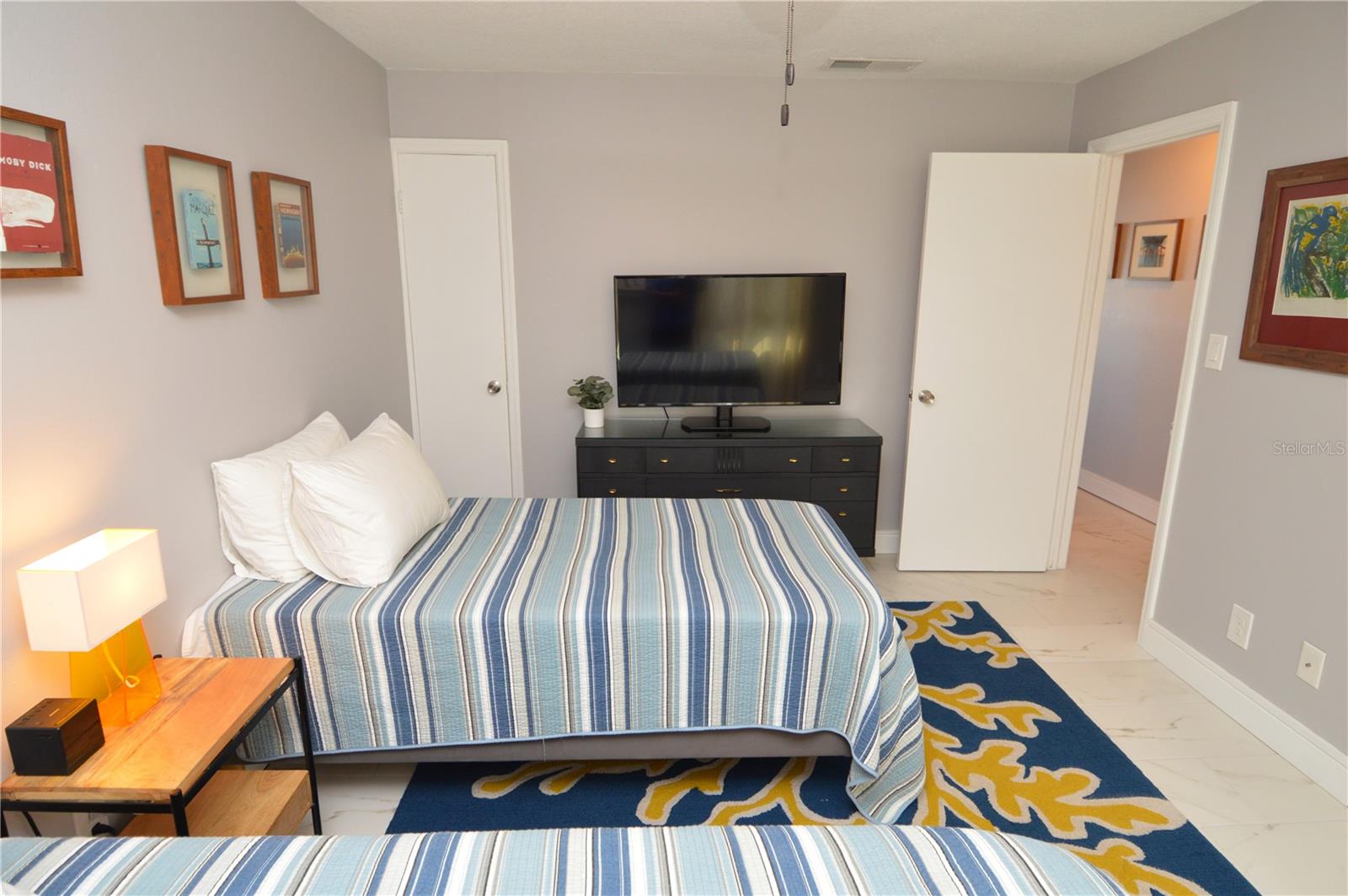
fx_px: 673
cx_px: 674
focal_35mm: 18
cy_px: 448
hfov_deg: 90.1
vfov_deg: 67.3
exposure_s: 1/60
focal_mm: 12
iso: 450
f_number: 4
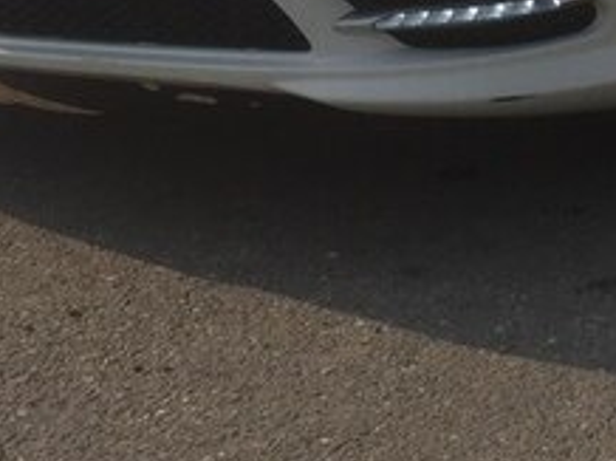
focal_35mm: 88
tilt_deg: -6.4
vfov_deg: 15.8
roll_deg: -1.3
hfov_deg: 21.7
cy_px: -160
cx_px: 562
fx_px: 1564
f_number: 2.2
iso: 32
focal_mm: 4.15
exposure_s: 1/4405
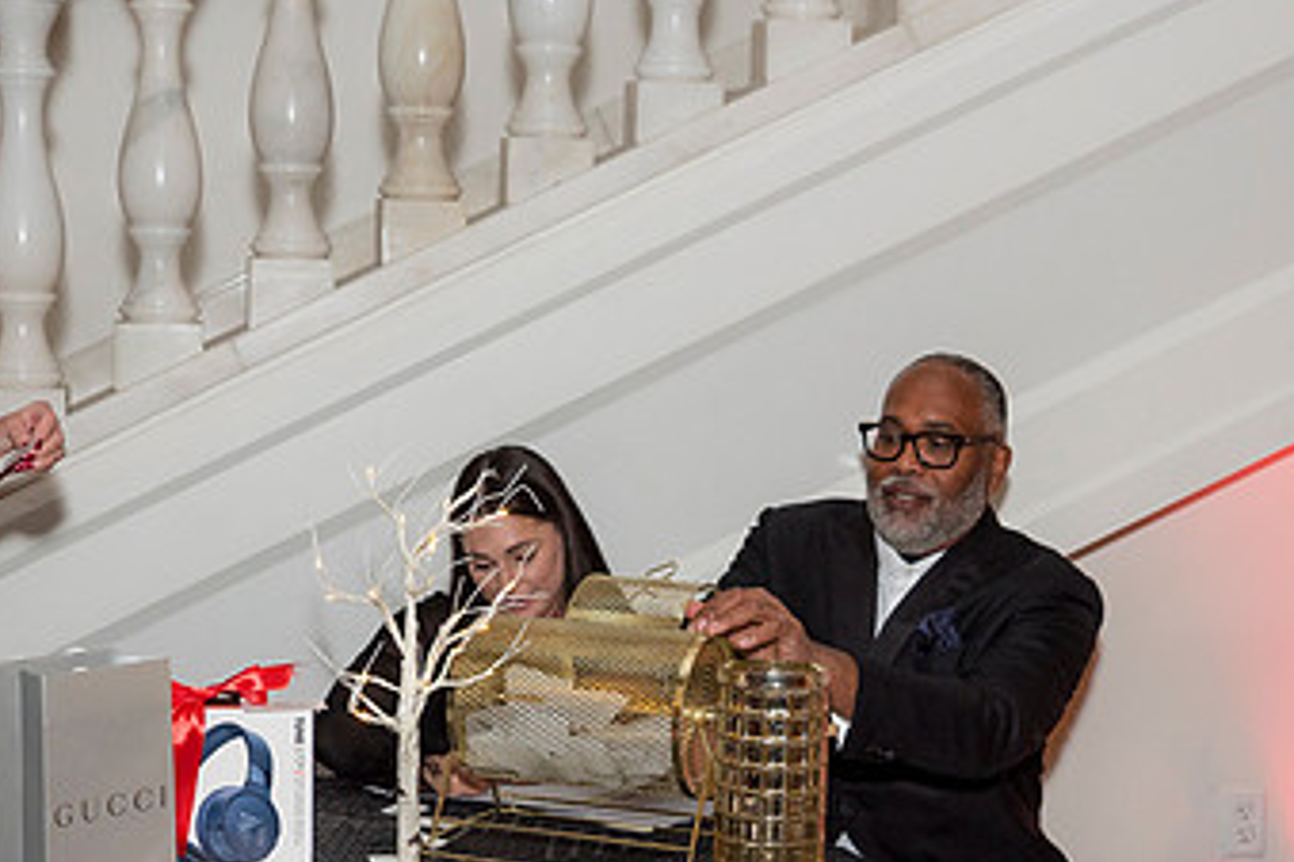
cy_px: 613
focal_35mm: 82
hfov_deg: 24.8
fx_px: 2947
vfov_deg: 16.6
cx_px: 624
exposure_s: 1/125
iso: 800
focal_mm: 38
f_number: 5
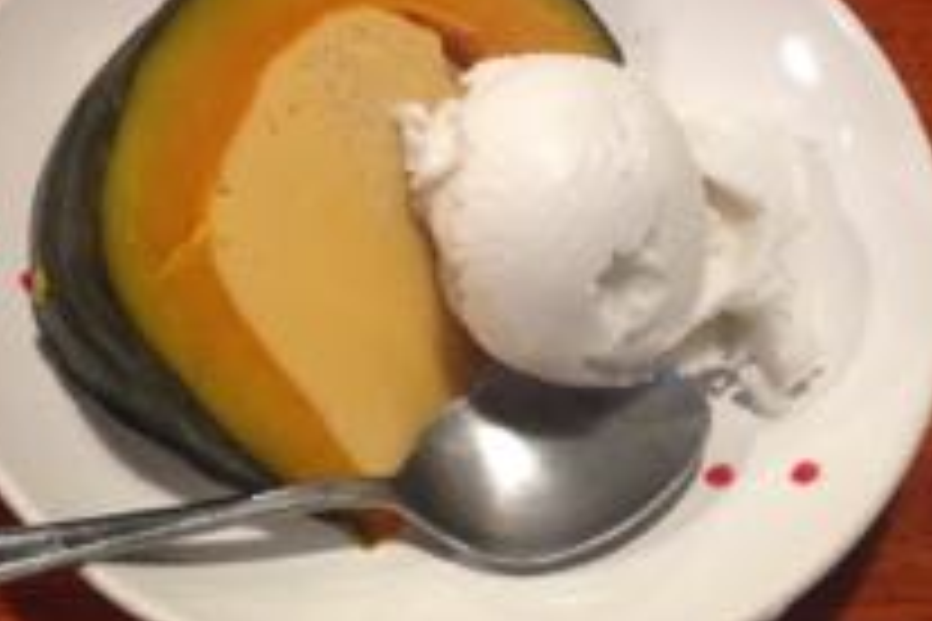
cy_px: 43
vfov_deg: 22.7
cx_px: 176
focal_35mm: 58
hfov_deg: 33.4
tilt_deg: -51.5
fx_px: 1501
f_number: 2.4
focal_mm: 4.12
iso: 200
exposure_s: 1/20
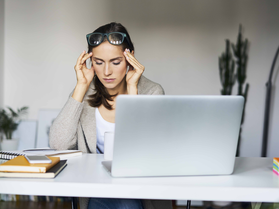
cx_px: 132
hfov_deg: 32.2
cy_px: 105
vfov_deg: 24.4
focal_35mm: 60
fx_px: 484
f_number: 2.2
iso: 320
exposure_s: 1/160
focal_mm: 55
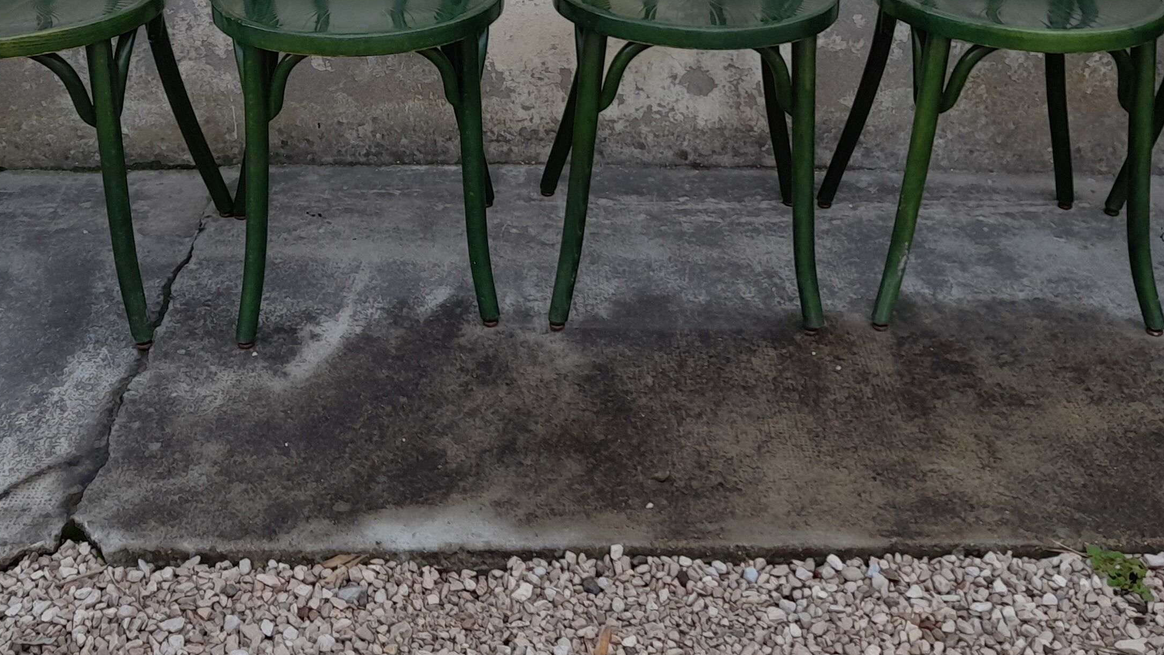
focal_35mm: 50
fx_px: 1543
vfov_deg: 22.7
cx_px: 540
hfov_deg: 41.3
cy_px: -49
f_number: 2
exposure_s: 1/120
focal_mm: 4.6
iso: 32
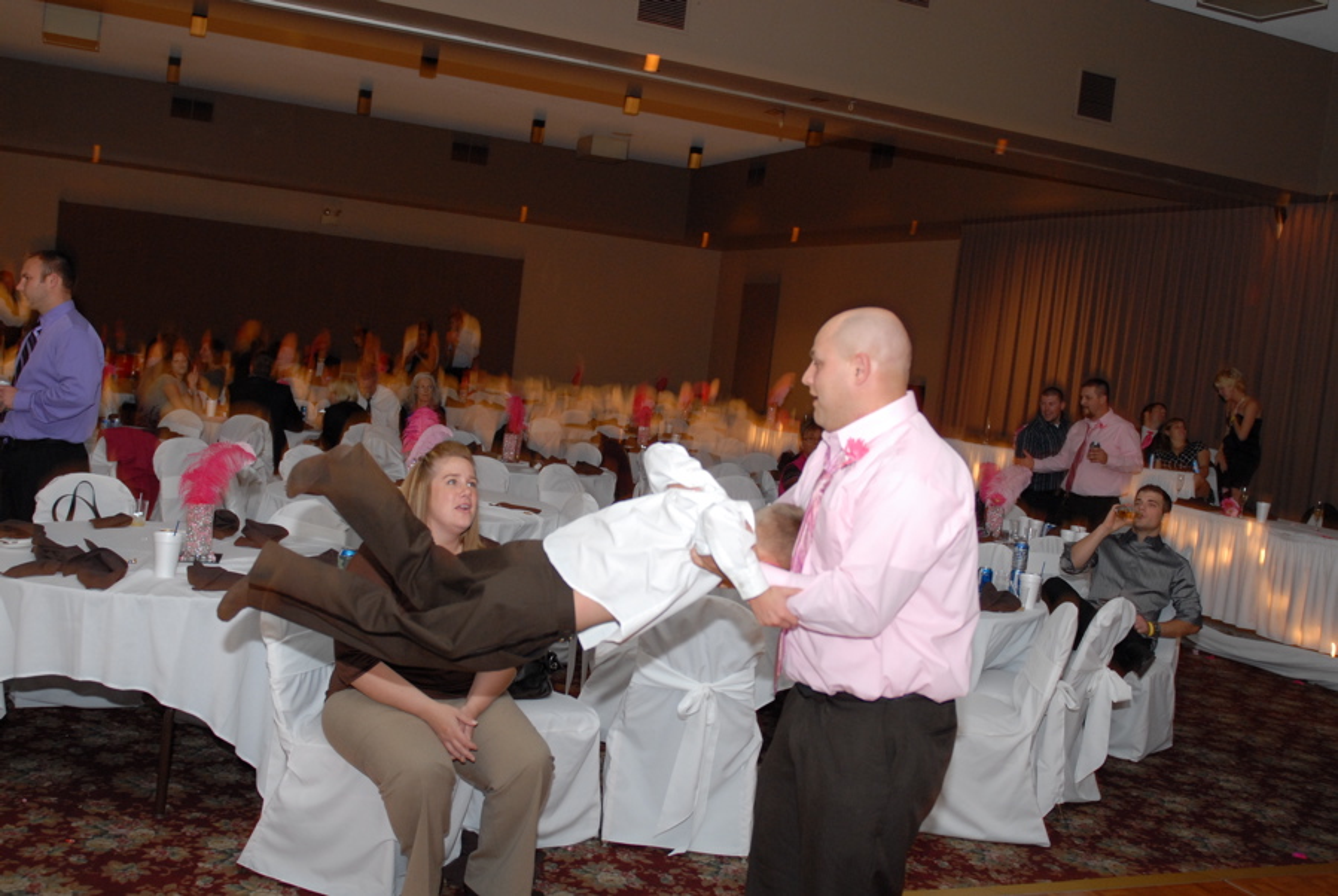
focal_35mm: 36
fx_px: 1340
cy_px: 448
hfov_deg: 53.1
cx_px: 669
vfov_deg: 37.0
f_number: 2.8
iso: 400
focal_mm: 24
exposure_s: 1/13
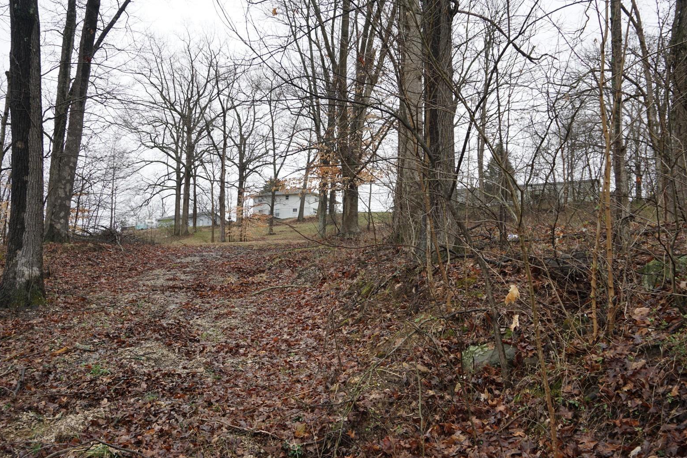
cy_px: 235
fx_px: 649
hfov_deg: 55.8
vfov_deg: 38.9
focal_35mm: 34
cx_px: 336
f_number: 5
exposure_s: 1/80
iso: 100
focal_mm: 22
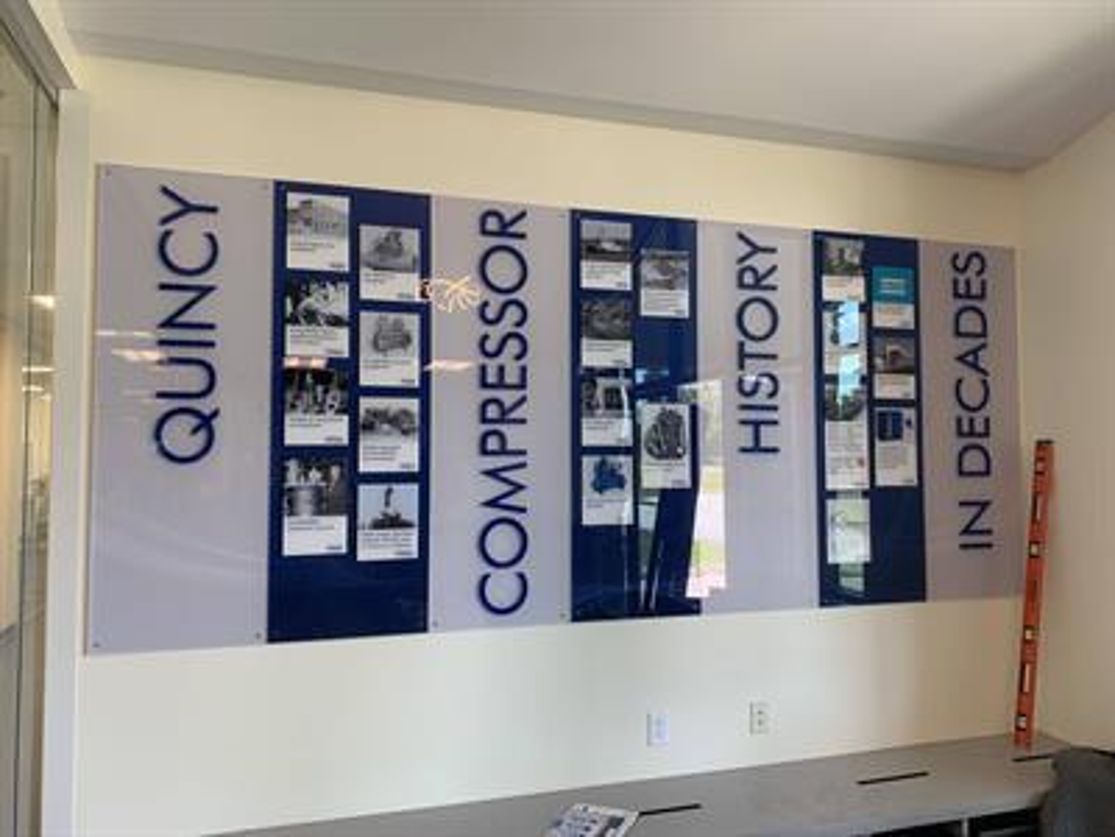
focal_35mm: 26
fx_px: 837
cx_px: 558
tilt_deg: +0.1
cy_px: 418
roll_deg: +0.4
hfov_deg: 67.3
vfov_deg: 53.1
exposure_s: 1/60
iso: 50
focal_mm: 4.25
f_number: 1.8
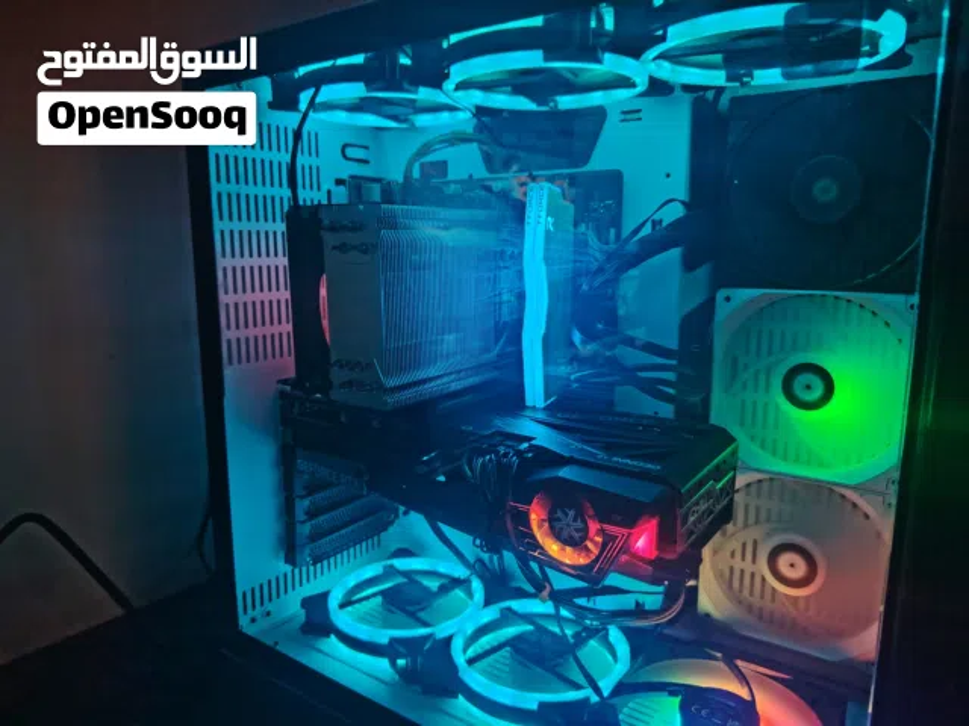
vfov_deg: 56.8
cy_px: 363
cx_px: 484
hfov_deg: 71.6
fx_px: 672
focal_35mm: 24
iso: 481
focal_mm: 5.25
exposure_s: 1/25
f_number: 1.75
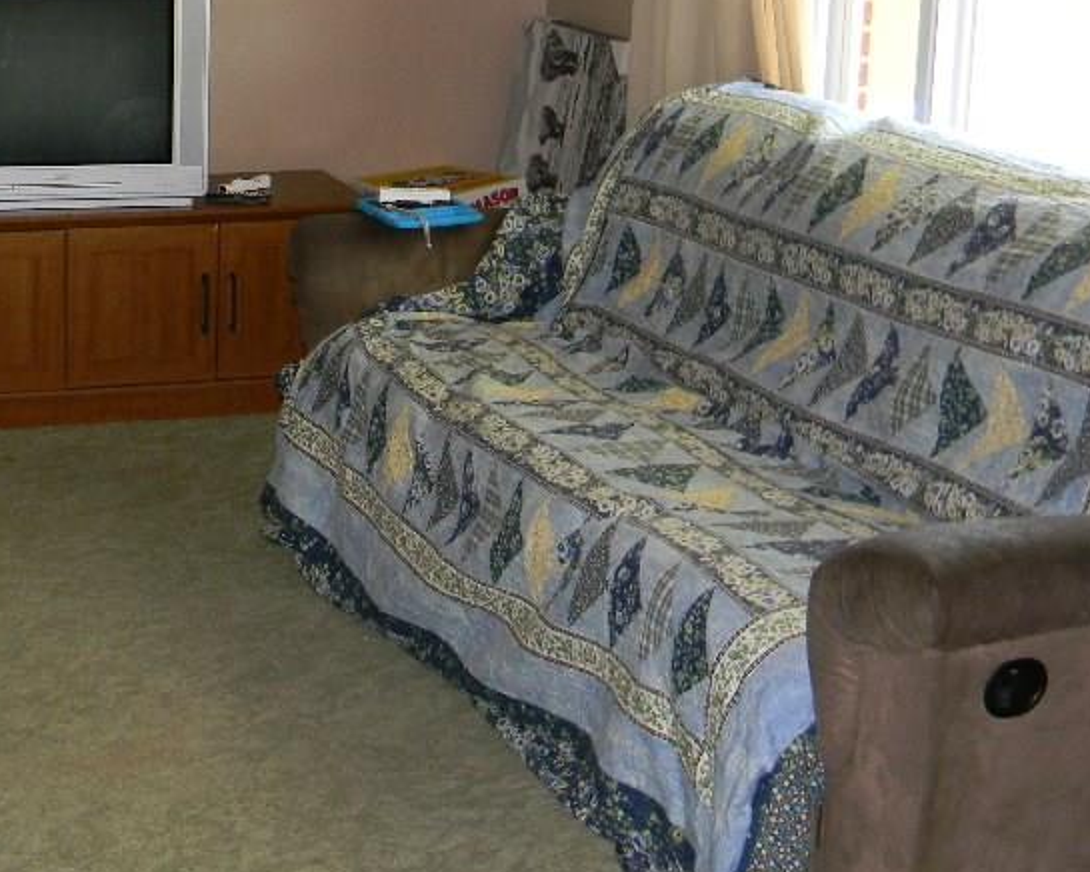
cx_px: 202
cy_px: 148
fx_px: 2129
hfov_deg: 28.1
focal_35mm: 66
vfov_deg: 22.8
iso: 226
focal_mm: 6.4
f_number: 3.7
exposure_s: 1/30
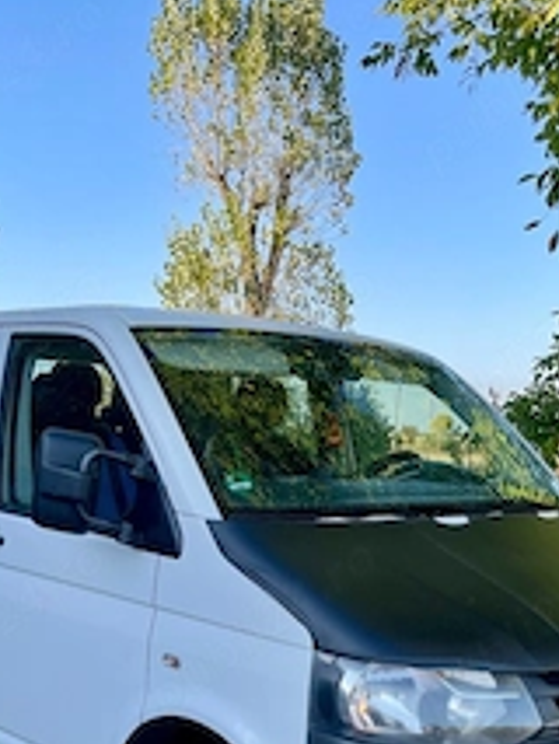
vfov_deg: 37.7
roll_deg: -2.2
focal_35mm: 47
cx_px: 332
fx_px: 1011
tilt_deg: -12.7
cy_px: 671
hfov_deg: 30.8
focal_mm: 5.1
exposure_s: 1/687
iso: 32
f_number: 1.6
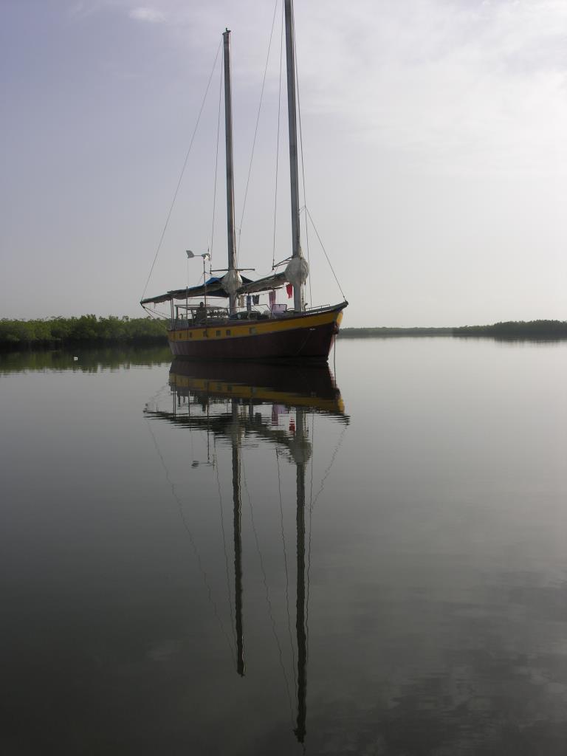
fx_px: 764
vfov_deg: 52.6
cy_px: 378
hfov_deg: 40.7
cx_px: 284
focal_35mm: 35
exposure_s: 1/257
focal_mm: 8.9
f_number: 7.1
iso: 50
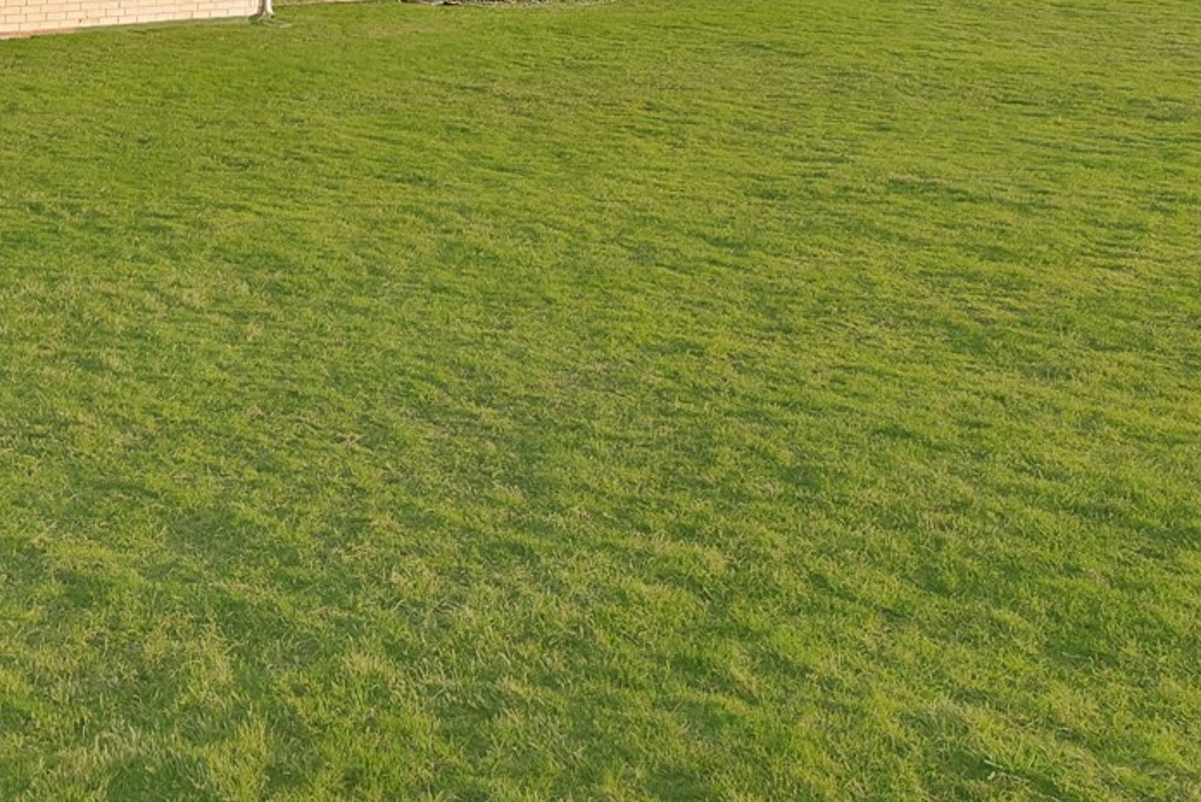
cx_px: 100
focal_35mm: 46
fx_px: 1536
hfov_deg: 39.4
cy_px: -143
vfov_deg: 26.3
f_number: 9
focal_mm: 16
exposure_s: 1/200
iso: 640
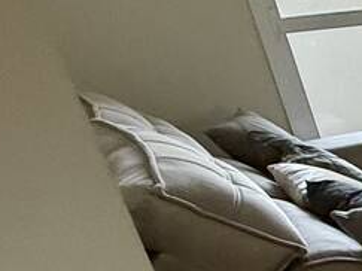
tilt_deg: -24.1
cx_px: 977
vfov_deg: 17.4
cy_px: 267
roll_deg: +0.3
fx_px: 868
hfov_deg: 13.1
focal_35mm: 83
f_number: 2.2
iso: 320
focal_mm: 2.22
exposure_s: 1/60
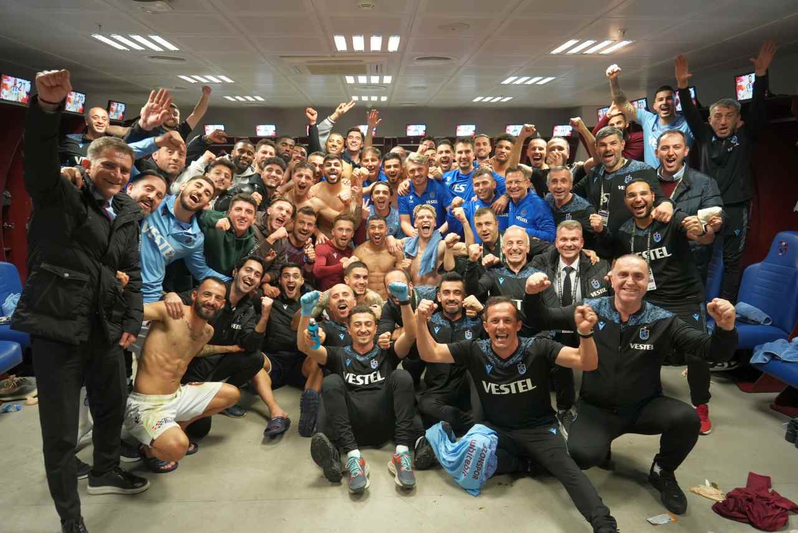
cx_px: 399
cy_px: 266
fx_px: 532
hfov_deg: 73.7
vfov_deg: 53.2
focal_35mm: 24
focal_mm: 24
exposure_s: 1/125
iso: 3200
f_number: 4
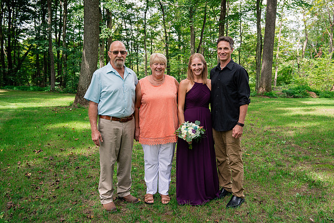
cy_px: 106
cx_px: 167
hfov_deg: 54.9
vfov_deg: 38.2
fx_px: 321
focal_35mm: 35
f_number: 4
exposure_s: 1/250
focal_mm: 33
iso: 160
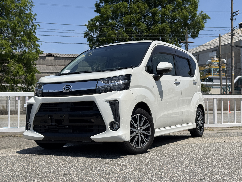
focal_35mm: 48
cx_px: 121
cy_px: 91
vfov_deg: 30.3
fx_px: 336
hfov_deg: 39.7
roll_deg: +0.3
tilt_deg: +2.9
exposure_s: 1/9901
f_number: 1.78
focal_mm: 6.76
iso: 100
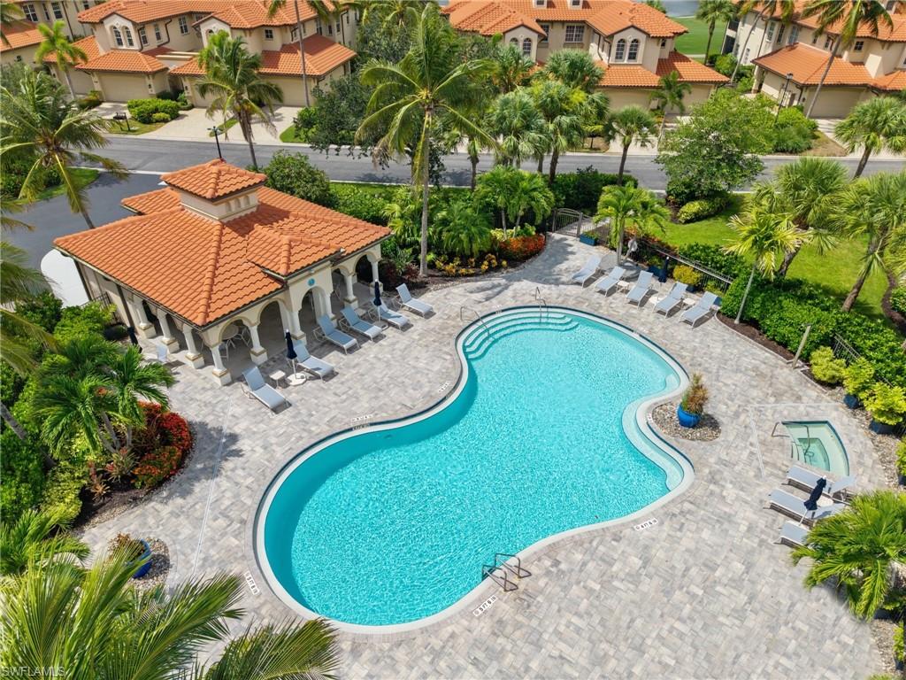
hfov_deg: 71.6
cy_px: 340
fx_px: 628
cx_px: 453
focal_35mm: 24
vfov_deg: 56.8
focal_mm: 8.67
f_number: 1.8
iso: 100
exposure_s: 1/640
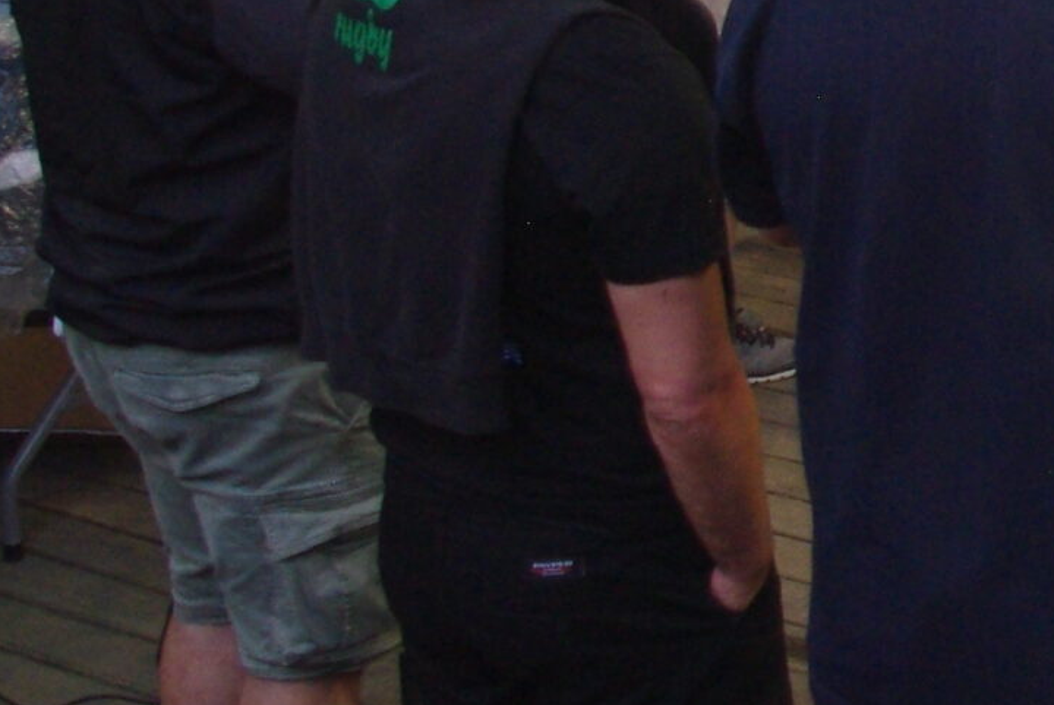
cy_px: -142
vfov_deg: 13.9
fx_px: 2814
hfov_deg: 18.2
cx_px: 1707
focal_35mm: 96
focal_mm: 18
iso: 800
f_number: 3.5
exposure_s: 1/15
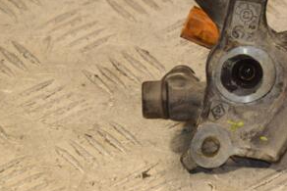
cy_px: 22
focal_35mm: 277
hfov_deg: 7.4
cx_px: 287
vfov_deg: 5.0
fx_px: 2209
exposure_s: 1/200
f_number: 7.1
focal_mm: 90
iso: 800
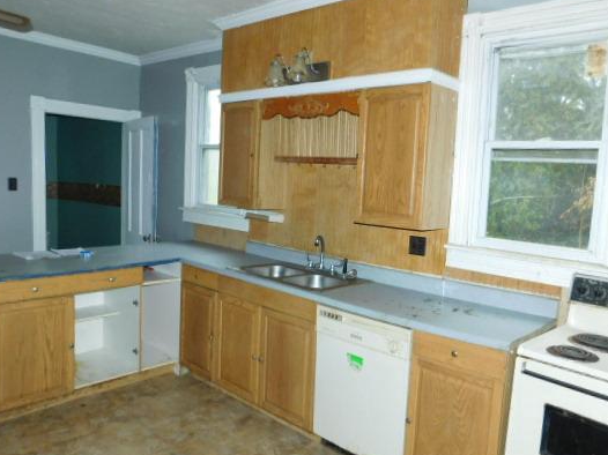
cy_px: 232
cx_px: 339
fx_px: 492
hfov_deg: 63.3
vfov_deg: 49.7
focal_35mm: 28
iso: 200
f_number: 3
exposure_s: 1/30
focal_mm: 4
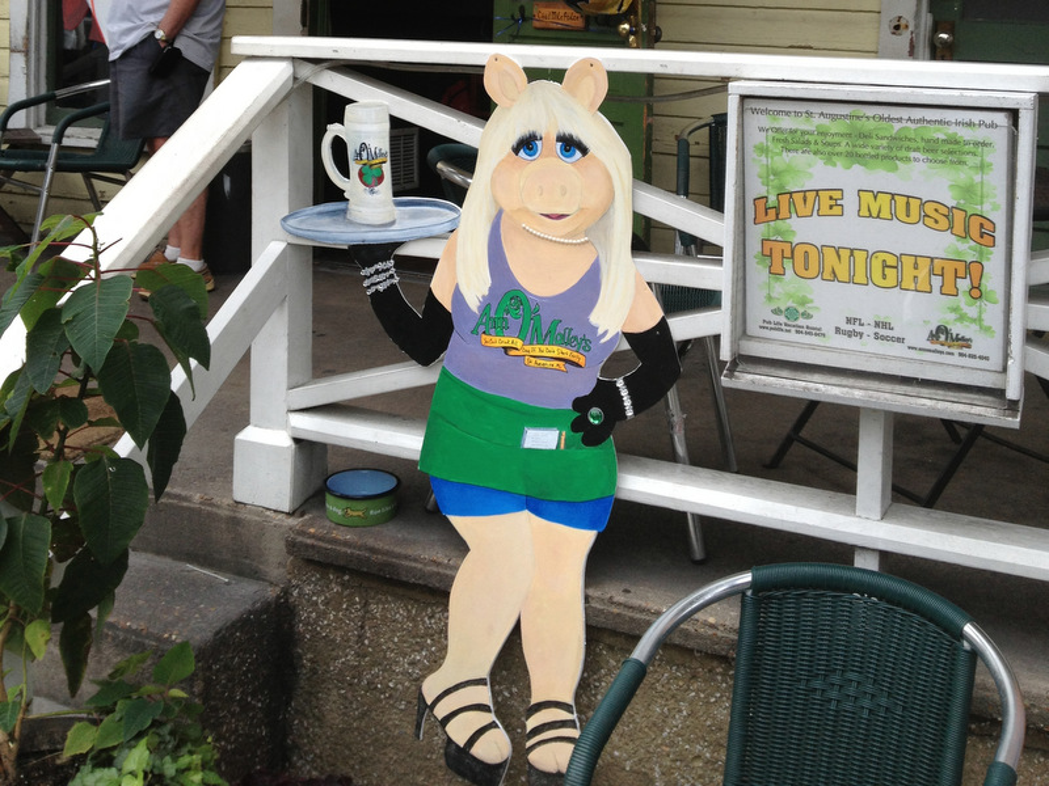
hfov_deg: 52.6
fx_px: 1061
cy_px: 393
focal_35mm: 35
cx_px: 524
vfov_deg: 40.7
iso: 50
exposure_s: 1/263
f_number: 2.4
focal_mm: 4.28
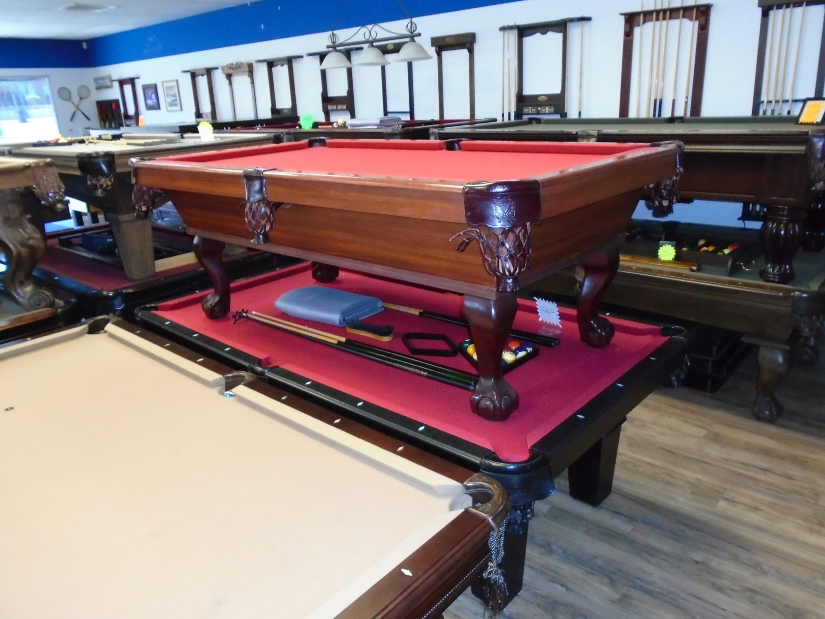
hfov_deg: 67.3
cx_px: 412
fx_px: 620
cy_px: 310
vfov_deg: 53.1
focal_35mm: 26
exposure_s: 1/30
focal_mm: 4.6
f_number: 3.2
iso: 500
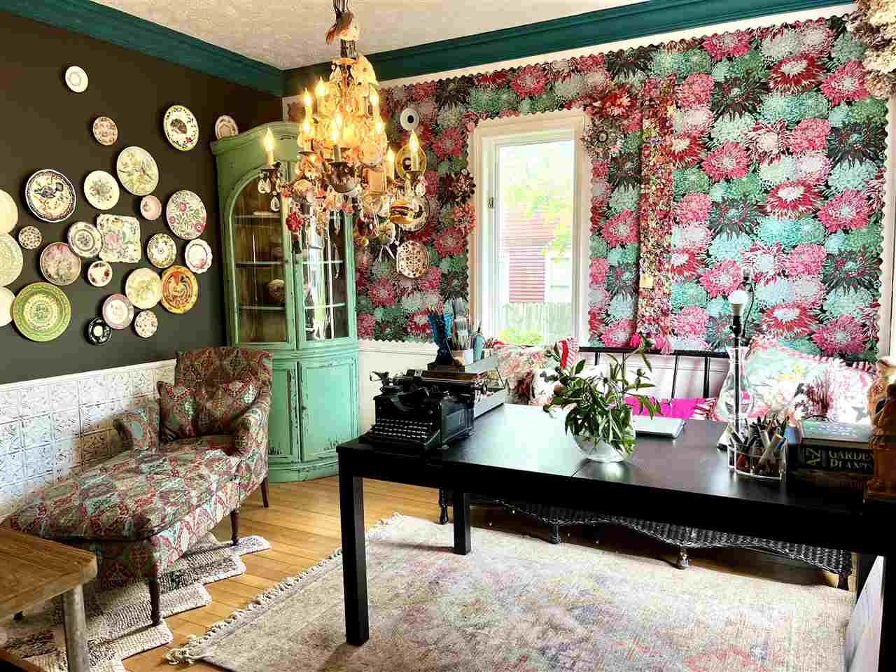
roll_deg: +0.0
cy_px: 336
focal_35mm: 26
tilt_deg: -5.8
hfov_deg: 67.3
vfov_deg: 53.1
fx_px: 673
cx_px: 448
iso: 80
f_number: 1.6
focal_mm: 5.1
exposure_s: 1/60
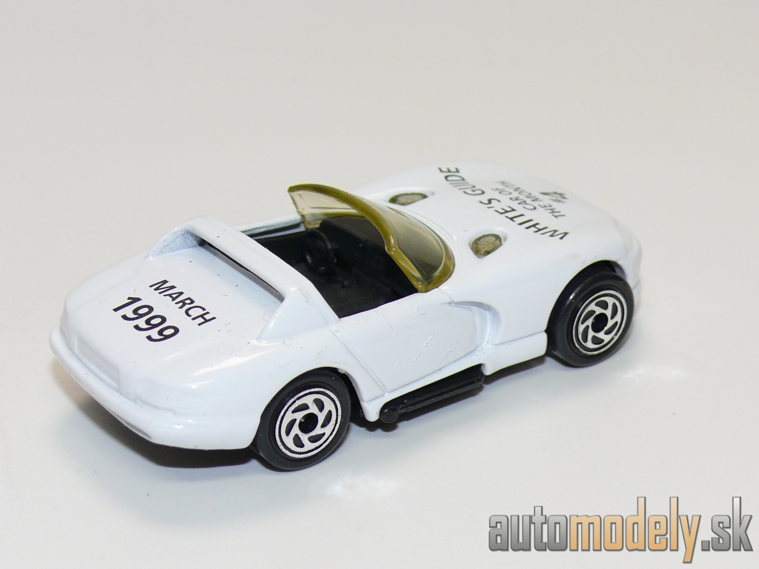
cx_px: 380
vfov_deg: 14.5
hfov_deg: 19.3
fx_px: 2236
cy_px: 284
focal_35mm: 102
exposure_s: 1/30
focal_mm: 13.3
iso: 100
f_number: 4
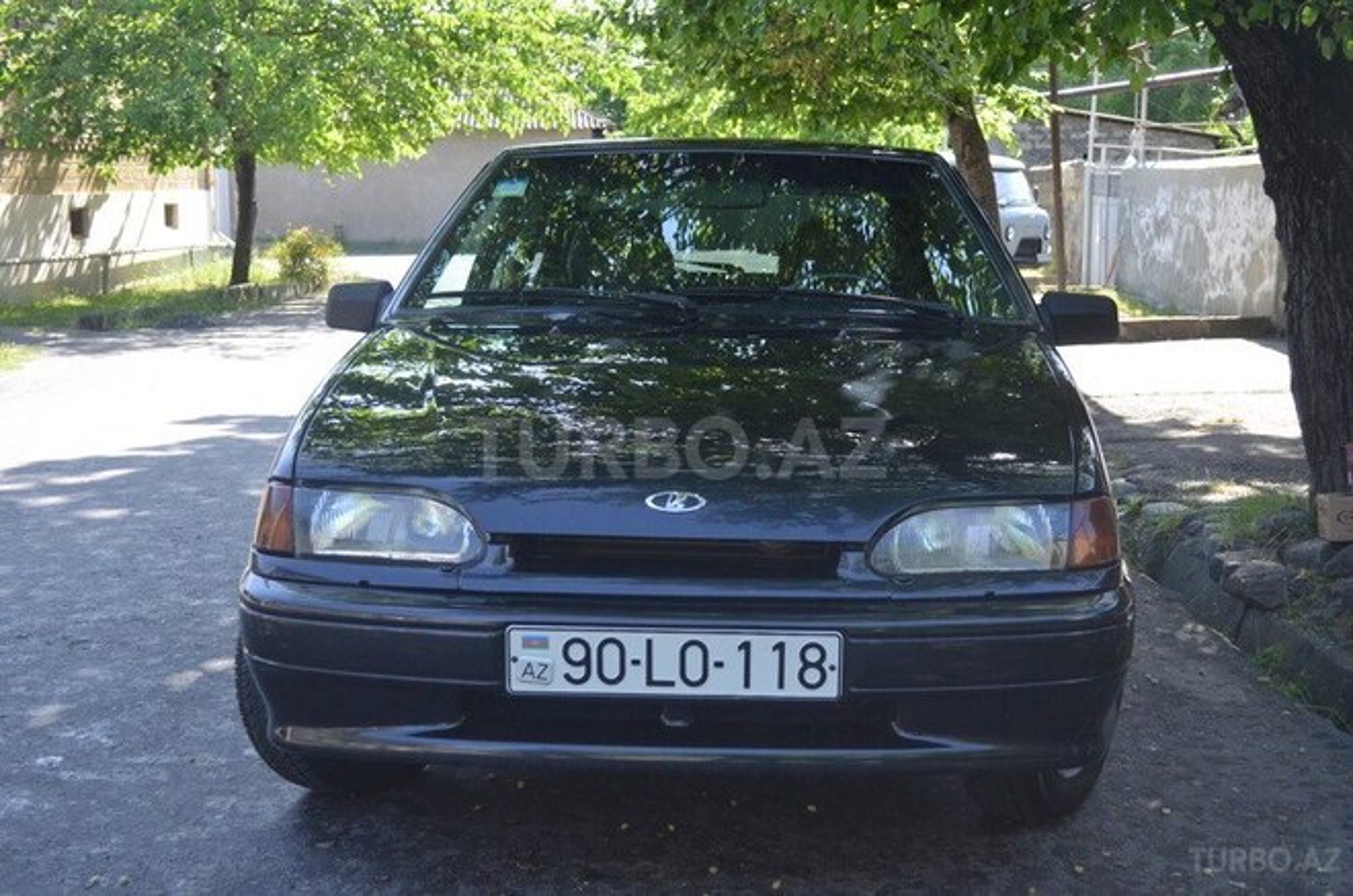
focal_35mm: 48
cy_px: 448
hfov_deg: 41.2
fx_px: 1800
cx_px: 676
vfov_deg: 27.9
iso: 800
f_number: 4.8
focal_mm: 32
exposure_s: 1/640
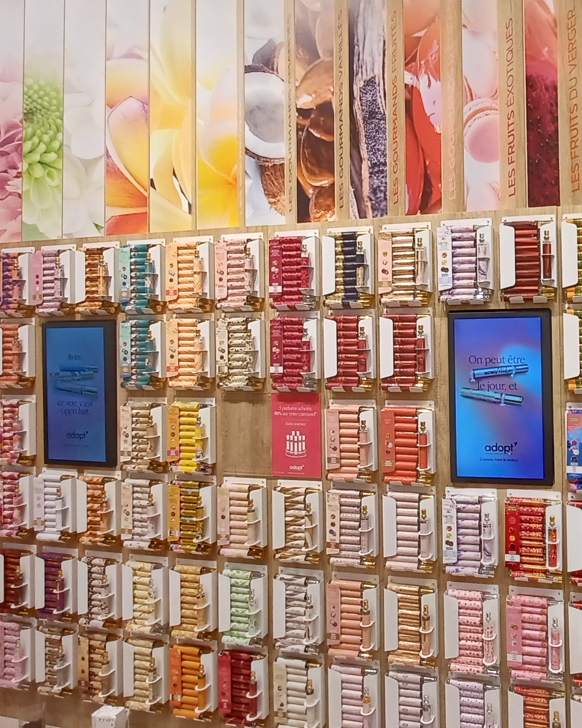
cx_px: 477
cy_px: 314
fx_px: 538
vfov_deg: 67.8
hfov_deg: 52.6
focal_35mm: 25
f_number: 2.2
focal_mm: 1.42
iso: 40
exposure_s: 1/104
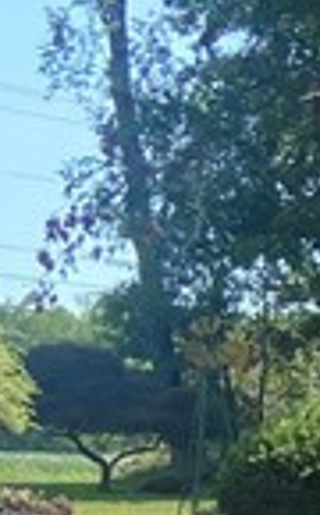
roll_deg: +0.2
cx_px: 1312
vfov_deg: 10.6
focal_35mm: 195
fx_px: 2735
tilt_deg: -3.4
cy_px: 565
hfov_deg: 5.7
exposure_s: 1/877
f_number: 1.8
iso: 32
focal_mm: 4.25
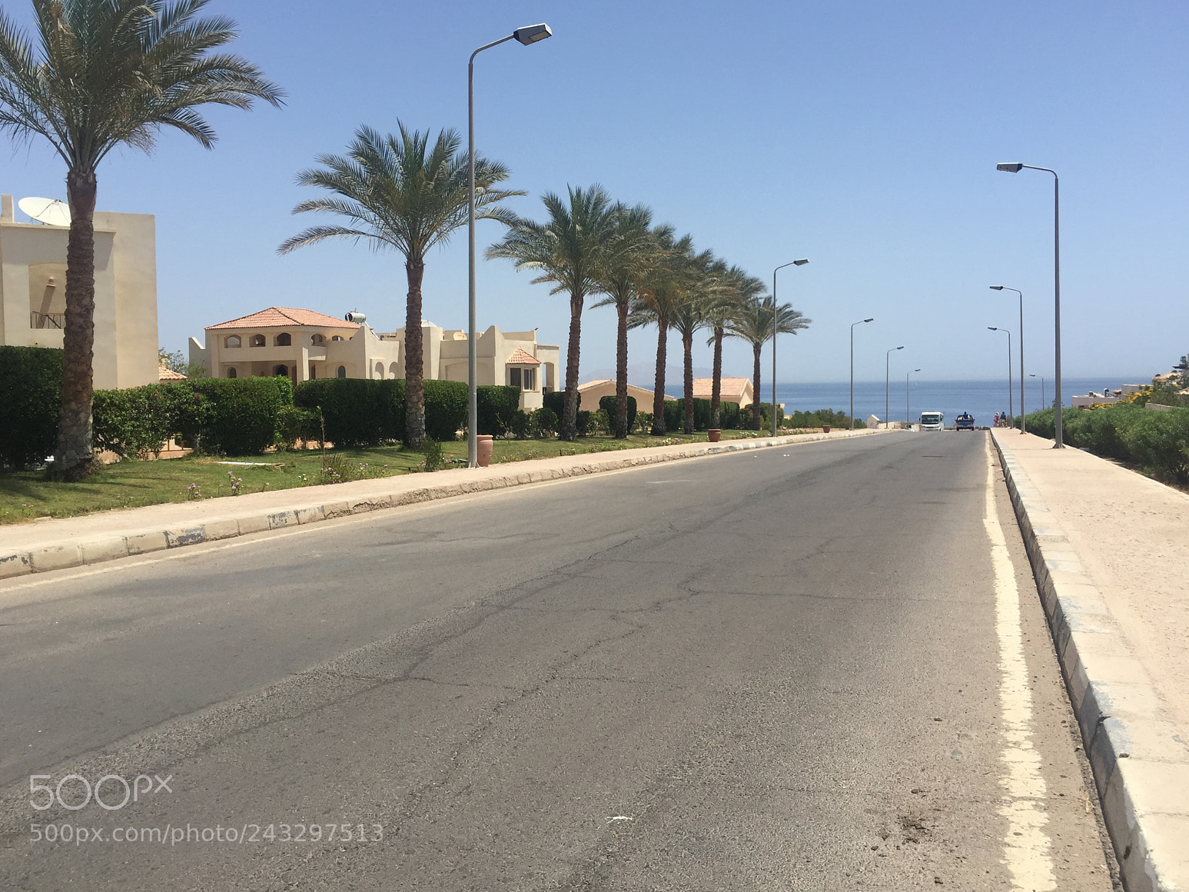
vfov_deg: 46.8
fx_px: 1030
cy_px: 432
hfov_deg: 60.0
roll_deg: +1.3
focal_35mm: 30
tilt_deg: -1.4
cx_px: 596
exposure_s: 1/2475
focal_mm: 4.15
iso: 32
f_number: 2.2
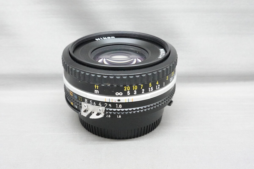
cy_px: 84
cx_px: 127
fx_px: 374
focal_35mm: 53
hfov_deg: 37.5
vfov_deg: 25.5
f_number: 5.6
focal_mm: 19.43
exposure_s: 1/60
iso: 5000
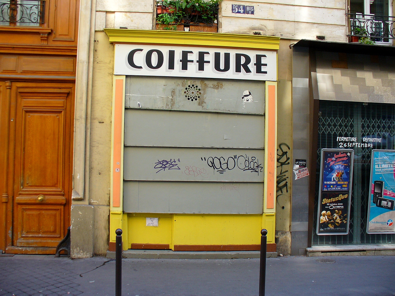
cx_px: 198
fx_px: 422
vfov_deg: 38.7
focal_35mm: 37
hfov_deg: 50.1
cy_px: 148
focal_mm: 6.1
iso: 80
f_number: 2.8
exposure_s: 1/160
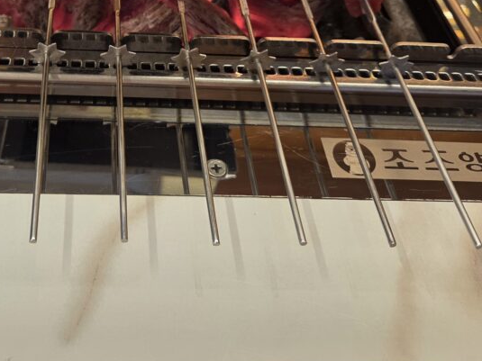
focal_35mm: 44
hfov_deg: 42.0
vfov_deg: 31.4
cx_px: 136
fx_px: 613
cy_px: 37
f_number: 1.8
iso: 200
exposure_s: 1/120
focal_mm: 5.4
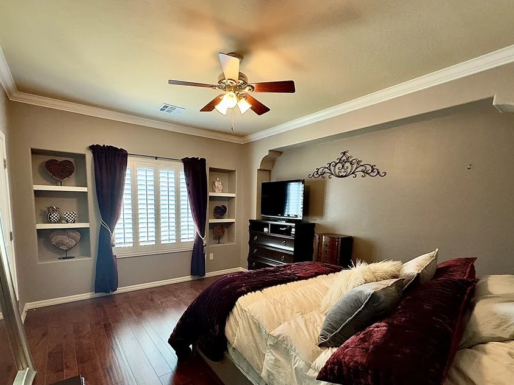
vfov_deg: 73.8
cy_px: 233
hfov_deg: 90.9
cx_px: 242
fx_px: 252
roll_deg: -1.0
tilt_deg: -6.6
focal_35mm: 17
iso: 320
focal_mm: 2.22
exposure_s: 1/60
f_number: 2.2
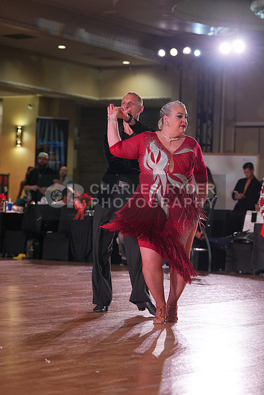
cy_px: 198
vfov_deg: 20.0
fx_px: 1121
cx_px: 132
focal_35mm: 102
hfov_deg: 13.4
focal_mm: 102
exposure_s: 1/400
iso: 1000
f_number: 4
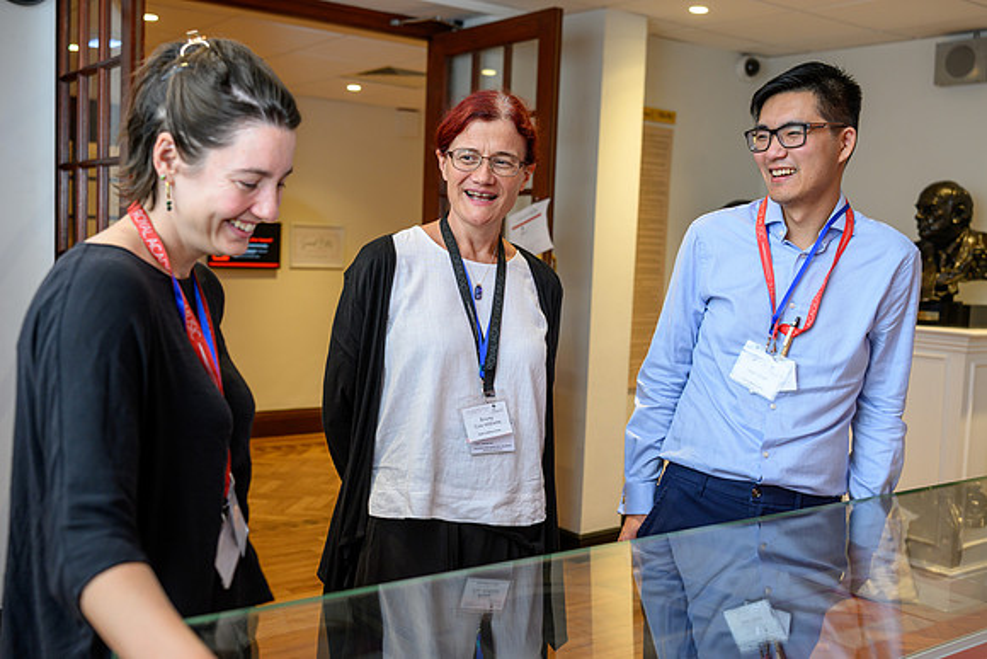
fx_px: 1024
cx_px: 493
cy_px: 330
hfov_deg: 51.5
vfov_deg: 35.6
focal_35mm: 37
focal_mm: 35
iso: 500
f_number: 3.2
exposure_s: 1/100
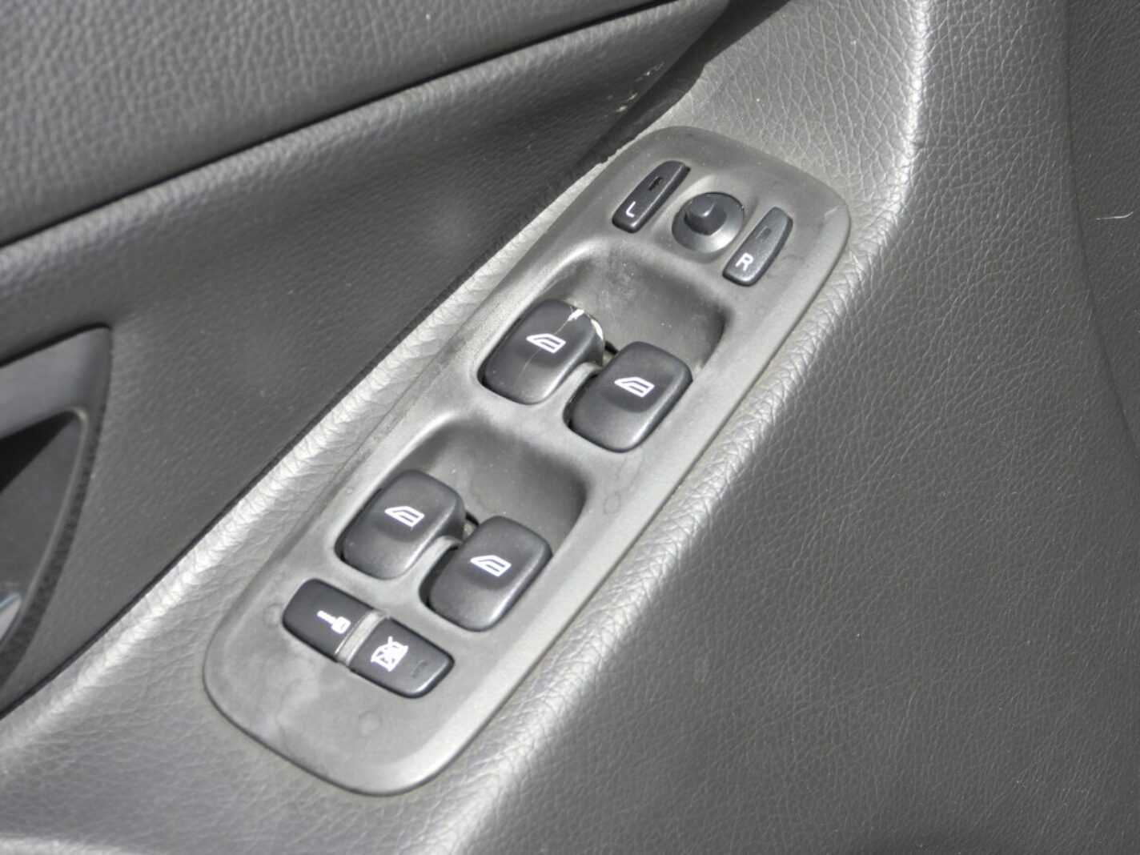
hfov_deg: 17.1
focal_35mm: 115
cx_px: 570
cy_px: 428
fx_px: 3787
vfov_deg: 12.9
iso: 100
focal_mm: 20.7
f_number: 4
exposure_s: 1/400
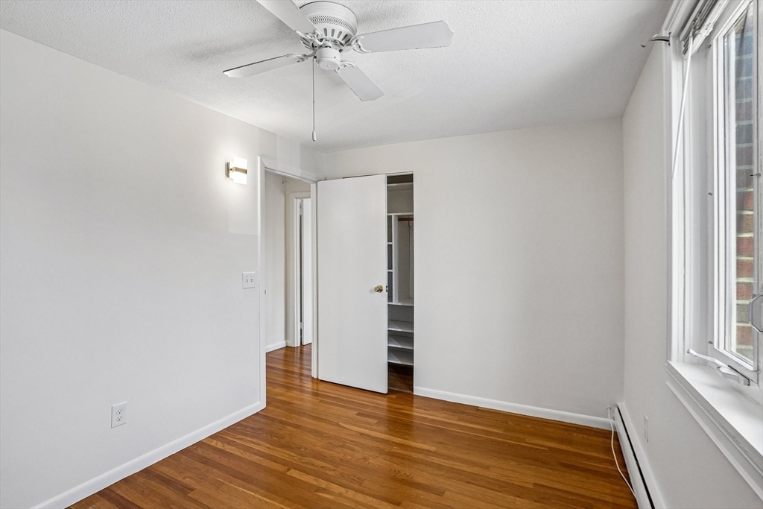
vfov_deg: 73.8
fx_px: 339
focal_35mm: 16
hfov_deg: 96.7
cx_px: 382
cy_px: 254
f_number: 8
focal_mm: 16
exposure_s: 1/30
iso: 1000
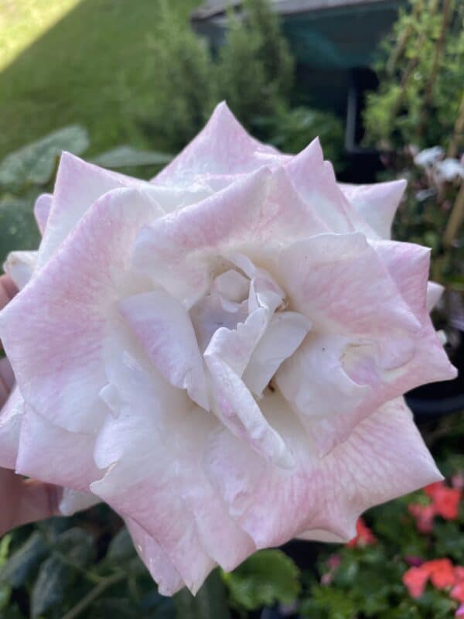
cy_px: 310
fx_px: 465
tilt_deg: -46.8
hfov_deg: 53.1
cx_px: 232
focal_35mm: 26
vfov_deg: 67.3
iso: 32
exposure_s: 1/1159
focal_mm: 4.2
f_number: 1.6
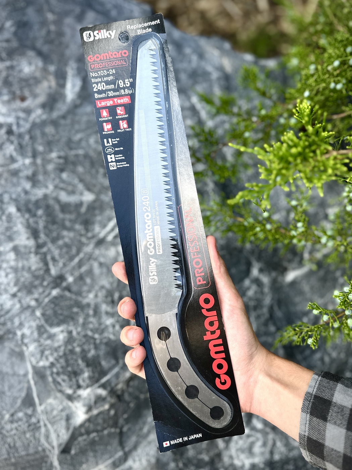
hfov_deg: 56.8
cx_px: 176
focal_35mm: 24
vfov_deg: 71.6
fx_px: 326
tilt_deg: -67.4
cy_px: 235
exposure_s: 1/709
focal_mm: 6.86
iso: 80
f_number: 1.78
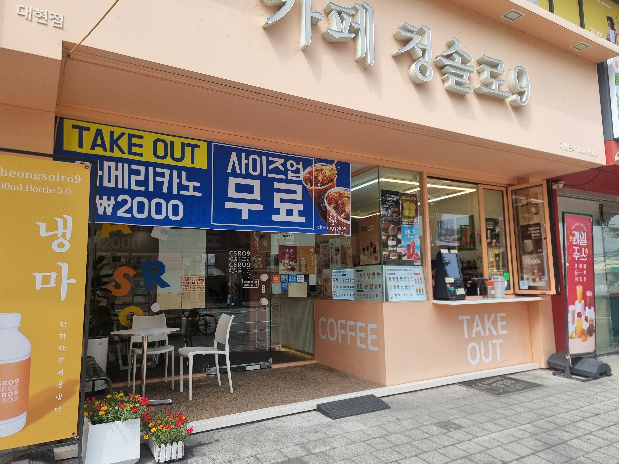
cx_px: 307
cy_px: 229
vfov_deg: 54.9
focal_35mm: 25
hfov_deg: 69.4
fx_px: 447
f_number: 1.8
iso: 50
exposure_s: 1/485
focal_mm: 6.7
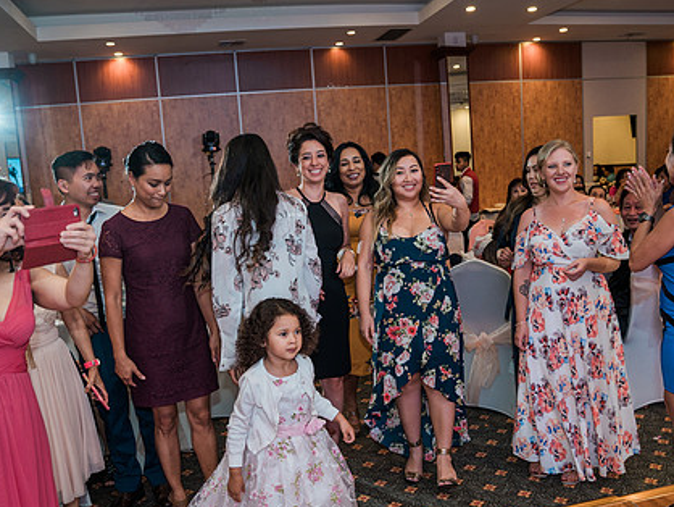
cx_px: 331
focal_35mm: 32
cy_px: 272
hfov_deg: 56.8
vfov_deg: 44.2
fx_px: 623
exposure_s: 1/125
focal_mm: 24
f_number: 2.8
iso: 1000
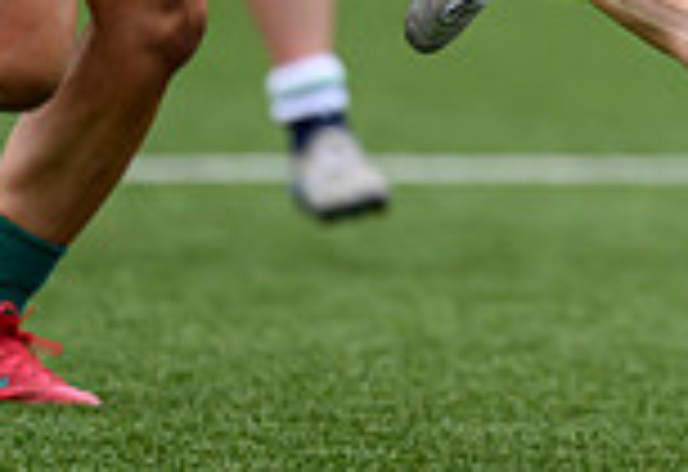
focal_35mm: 1704
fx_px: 32860
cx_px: 717
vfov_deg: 0.8
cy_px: -437
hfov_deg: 1.2
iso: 1250
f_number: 2.8
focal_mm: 400
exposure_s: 1/10000
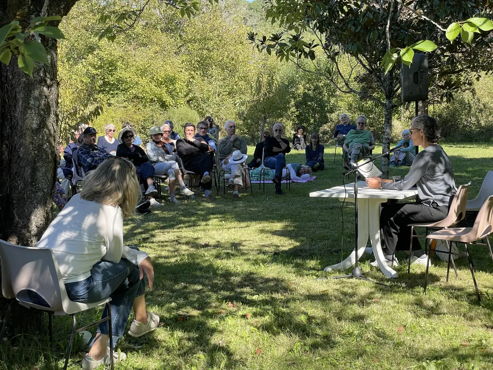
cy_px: 185
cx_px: 246
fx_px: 741
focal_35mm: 52
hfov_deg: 36.8
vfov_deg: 28.0
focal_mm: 6
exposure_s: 1/305
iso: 25
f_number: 2
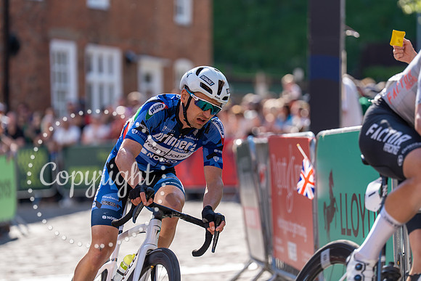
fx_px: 2082
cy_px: 140
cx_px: 210
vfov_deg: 7.7
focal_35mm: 178
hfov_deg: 11.5
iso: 160
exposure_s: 1/1000
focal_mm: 178
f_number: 3.5
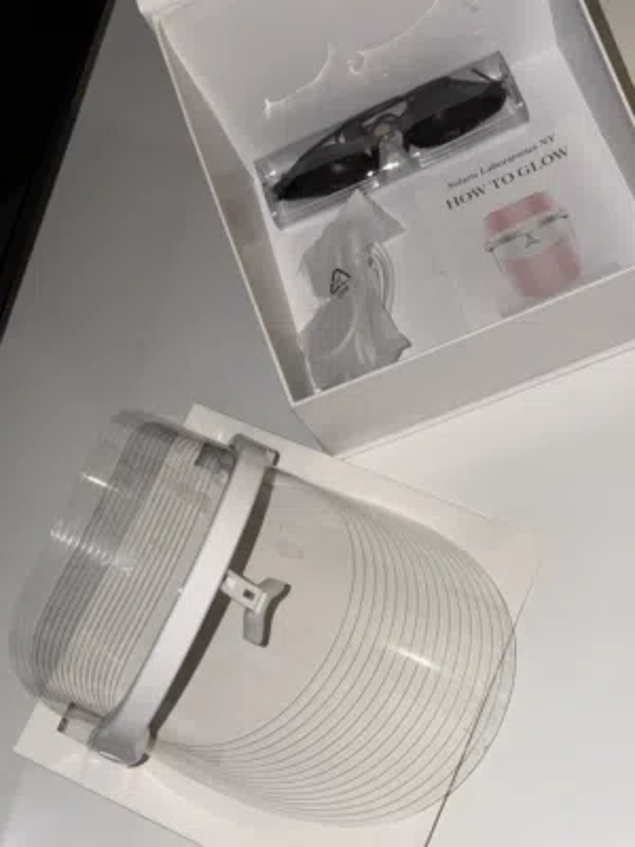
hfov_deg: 30.3
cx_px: 318
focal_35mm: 48
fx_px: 1174
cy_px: 424
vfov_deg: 39.7
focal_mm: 6.76
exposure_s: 1/48
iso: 50
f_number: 1.78
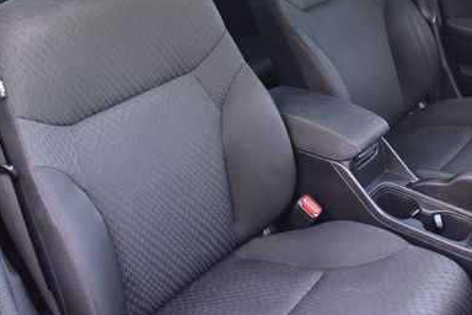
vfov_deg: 26.5
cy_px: 62
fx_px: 656
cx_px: 280
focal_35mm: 50
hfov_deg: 39.5
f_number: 6.3
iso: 450
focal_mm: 20
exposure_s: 1/15
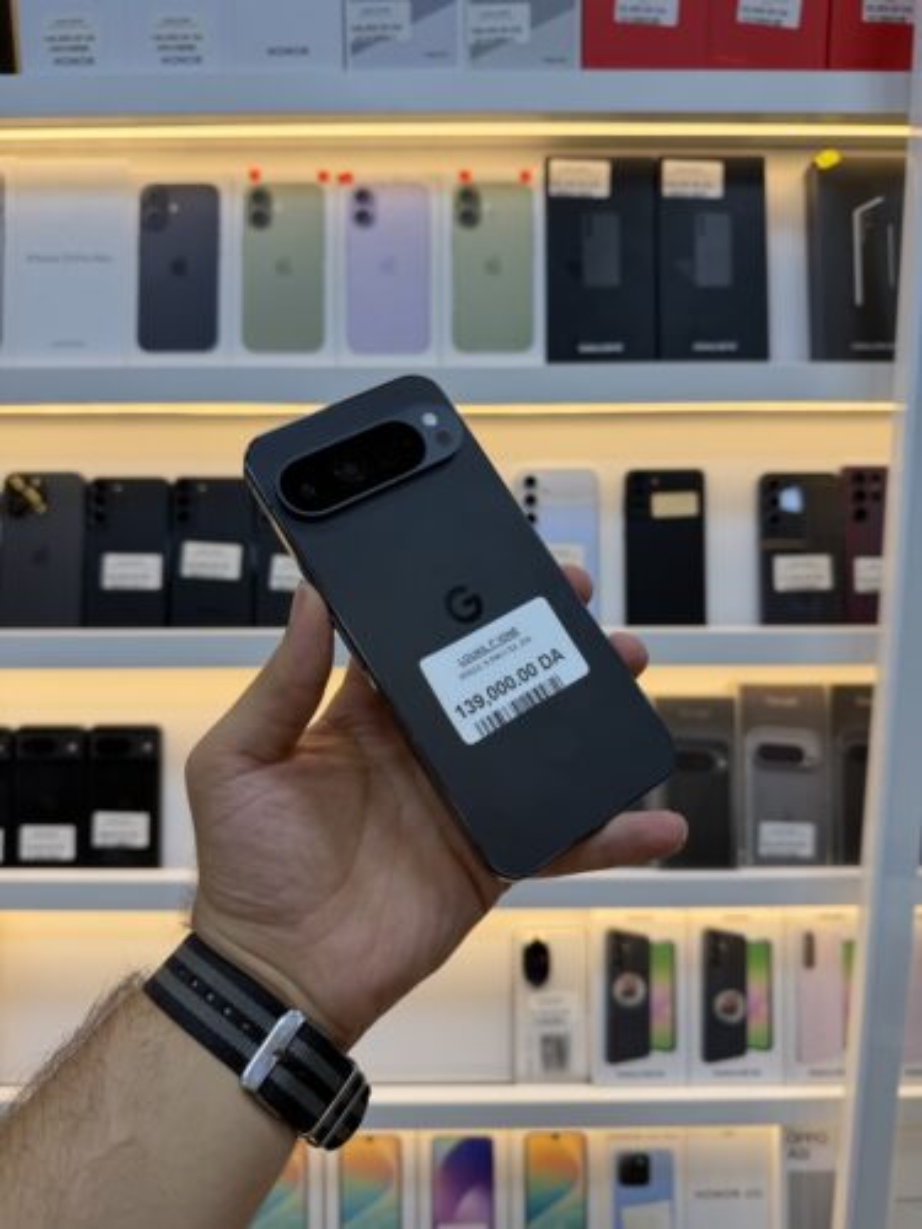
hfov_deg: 56.8
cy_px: 614
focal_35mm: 24
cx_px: 461
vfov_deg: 71.6
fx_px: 852
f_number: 1.78
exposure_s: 1/702
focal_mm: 6.76
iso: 100
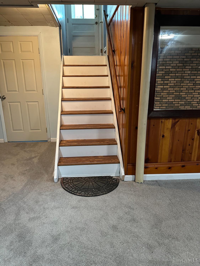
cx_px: 100
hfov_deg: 56.8
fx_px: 185
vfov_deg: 71.6
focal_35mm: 24
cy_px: 133
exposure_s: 1/60
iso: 640
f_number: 1.78
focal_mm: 6.86
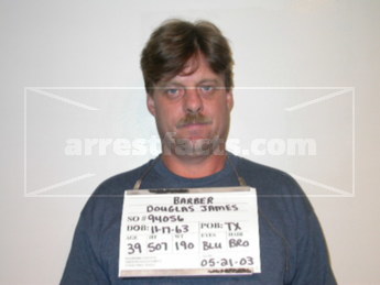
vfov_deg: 24.0
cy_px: 142
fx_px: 670
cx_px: 190
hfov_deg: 31.7
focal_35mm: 61
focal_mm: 12.7
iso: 100
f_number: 3.1
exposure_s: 1/60.3
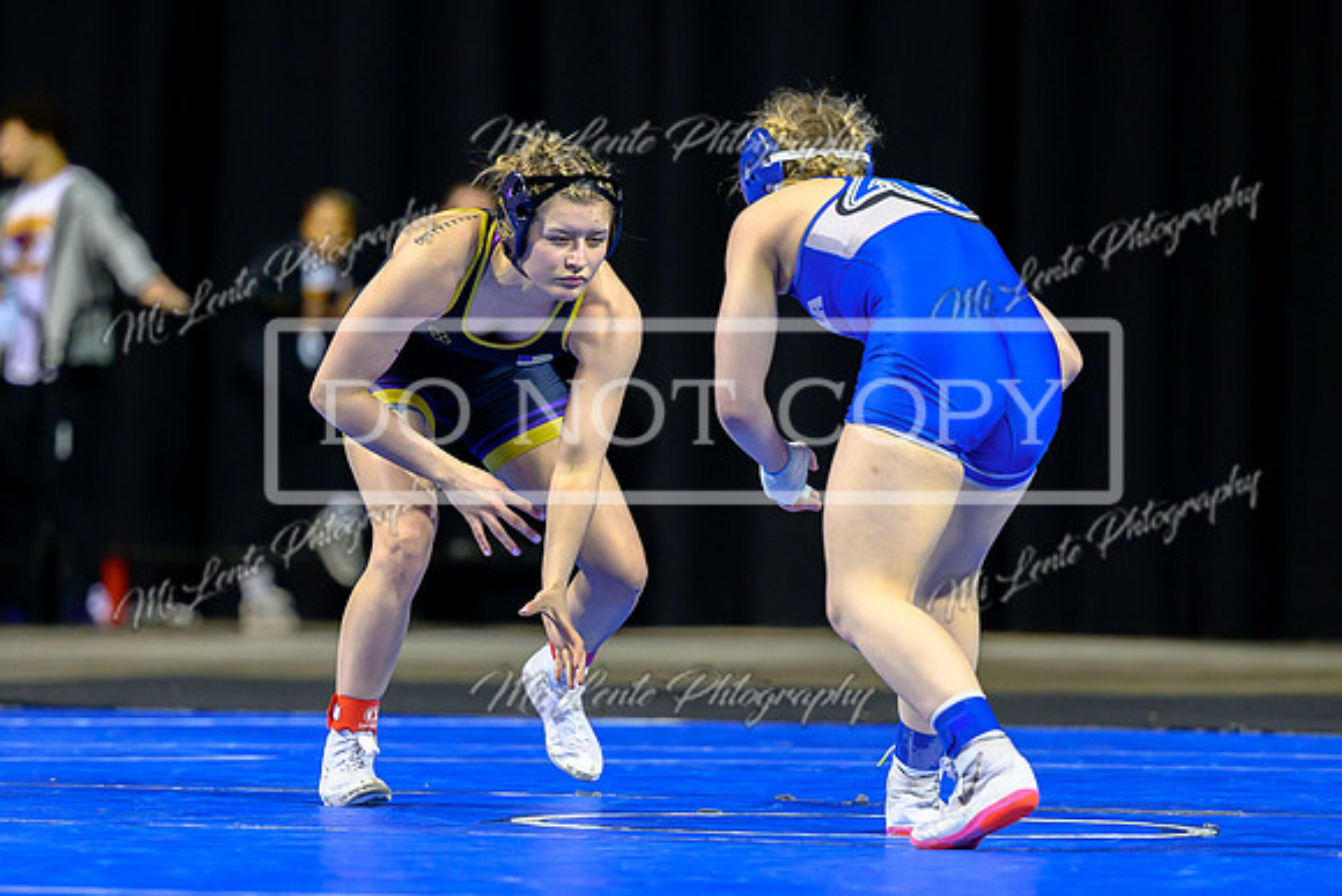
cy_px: 576
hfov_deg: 6.5
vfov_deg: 4.4
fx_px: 11734
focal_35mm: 315
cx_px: 511
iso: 2500
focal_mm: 180
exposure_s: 1/800
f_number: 2.8
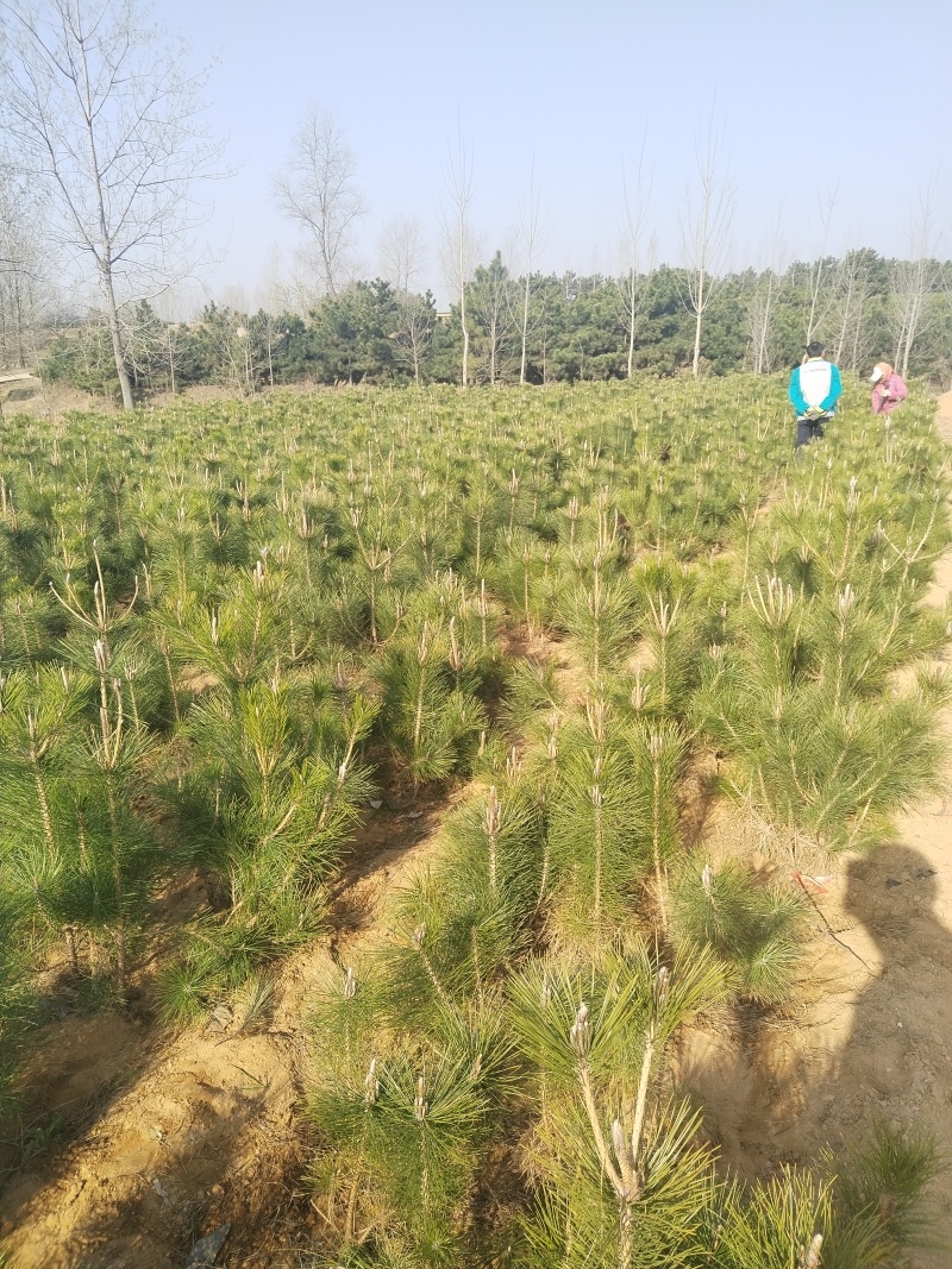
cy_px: 634
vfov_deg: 67.3
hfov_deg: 53.1
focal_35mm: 26
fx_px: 954
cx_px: 476
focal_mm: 4.75
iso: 100
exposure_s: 1/544
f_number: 1.8
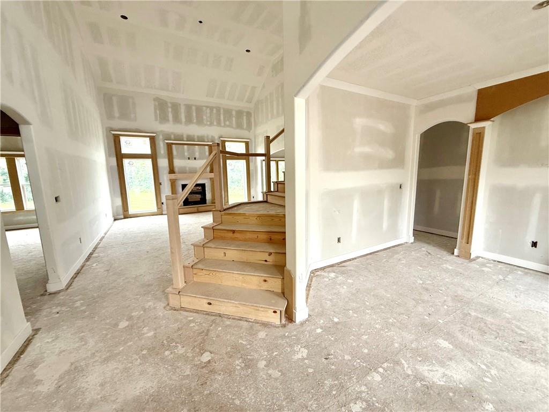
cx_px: 274
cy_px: 206
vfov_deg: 85.7
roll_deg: +0.7
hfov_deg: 102.1
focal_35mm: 14
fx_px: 222
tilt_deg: -7.5
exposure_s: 1/99
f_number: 2.2
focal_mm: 2.22
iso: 160
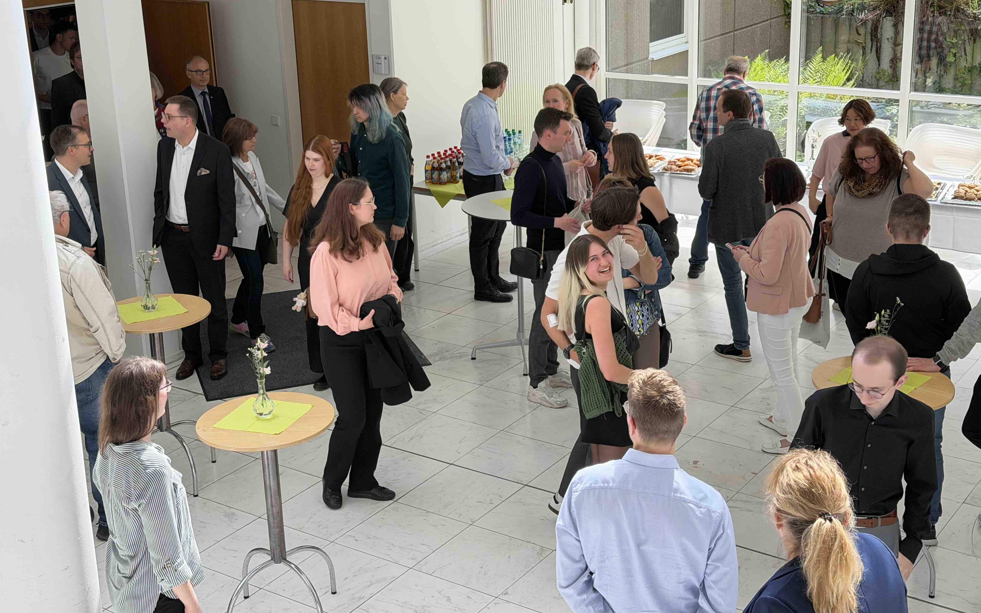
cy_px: 250
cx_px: 491
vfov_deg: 25.3
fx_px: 1363
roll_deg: +2.4
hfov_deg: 39.6
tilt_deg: -16.3
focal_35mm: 51
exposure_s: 1/407
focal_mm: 6.76
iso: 80
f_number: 1.78
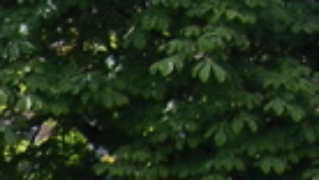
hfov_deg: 7.9
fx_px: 2134
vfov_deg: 4.6
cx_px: -442
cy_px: 535
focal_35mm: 252
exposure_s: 1/472
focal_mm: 5.8
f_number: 2.8
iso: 50
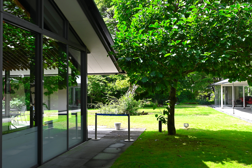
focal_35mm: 36
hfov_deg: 53.1
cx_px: 126
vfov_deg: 36.9
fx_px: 252
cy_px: 84
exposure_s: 1/250
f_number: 5.6
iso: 200
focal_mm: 24
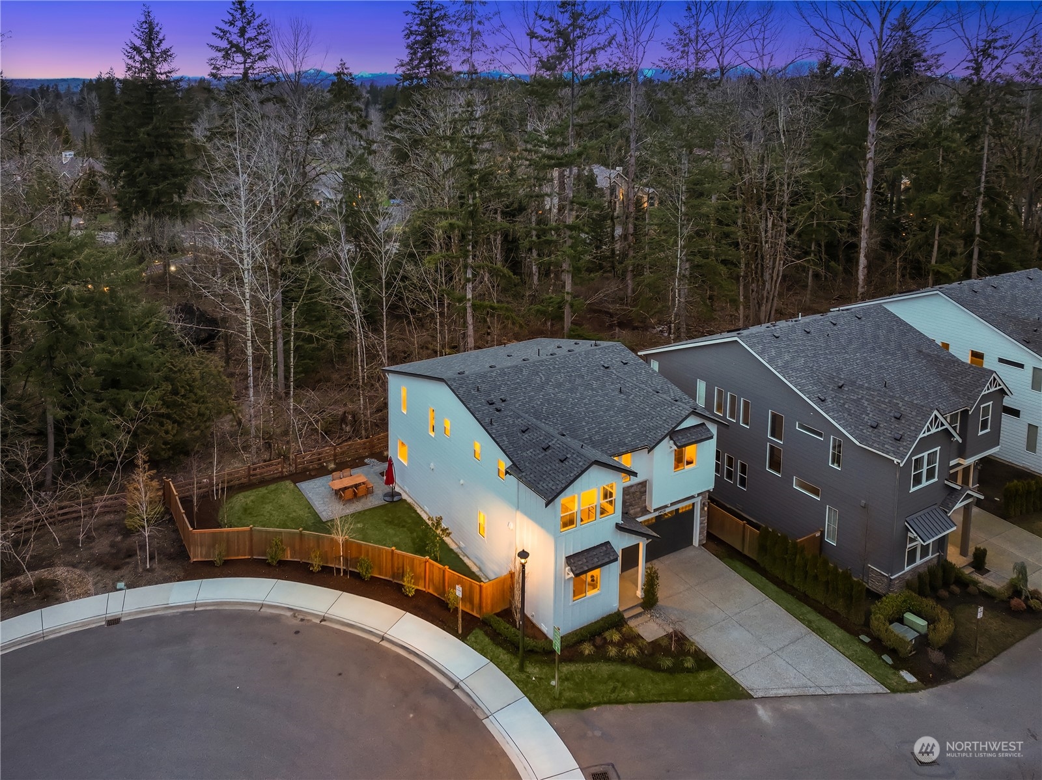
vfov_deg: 56.8
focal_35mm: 24
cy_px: 390
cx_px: 521
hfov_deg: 71.6
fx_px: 722
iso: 380
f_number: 2.8
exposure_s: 1/15
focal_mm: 12.29
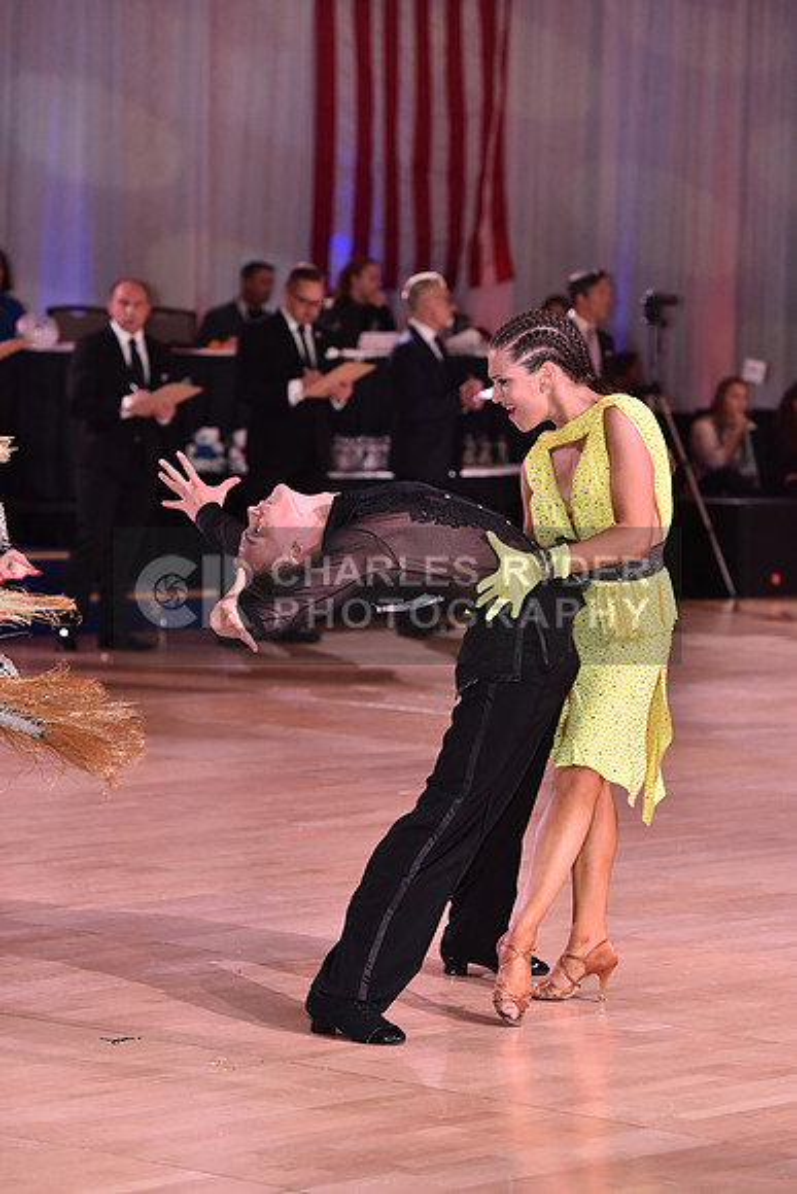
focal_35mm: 135
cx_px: 398
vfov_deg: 15.2
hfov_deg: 10.2
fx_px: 4480
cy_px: 597
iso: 1600
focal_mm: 135
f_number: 4.5
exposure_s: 1/250
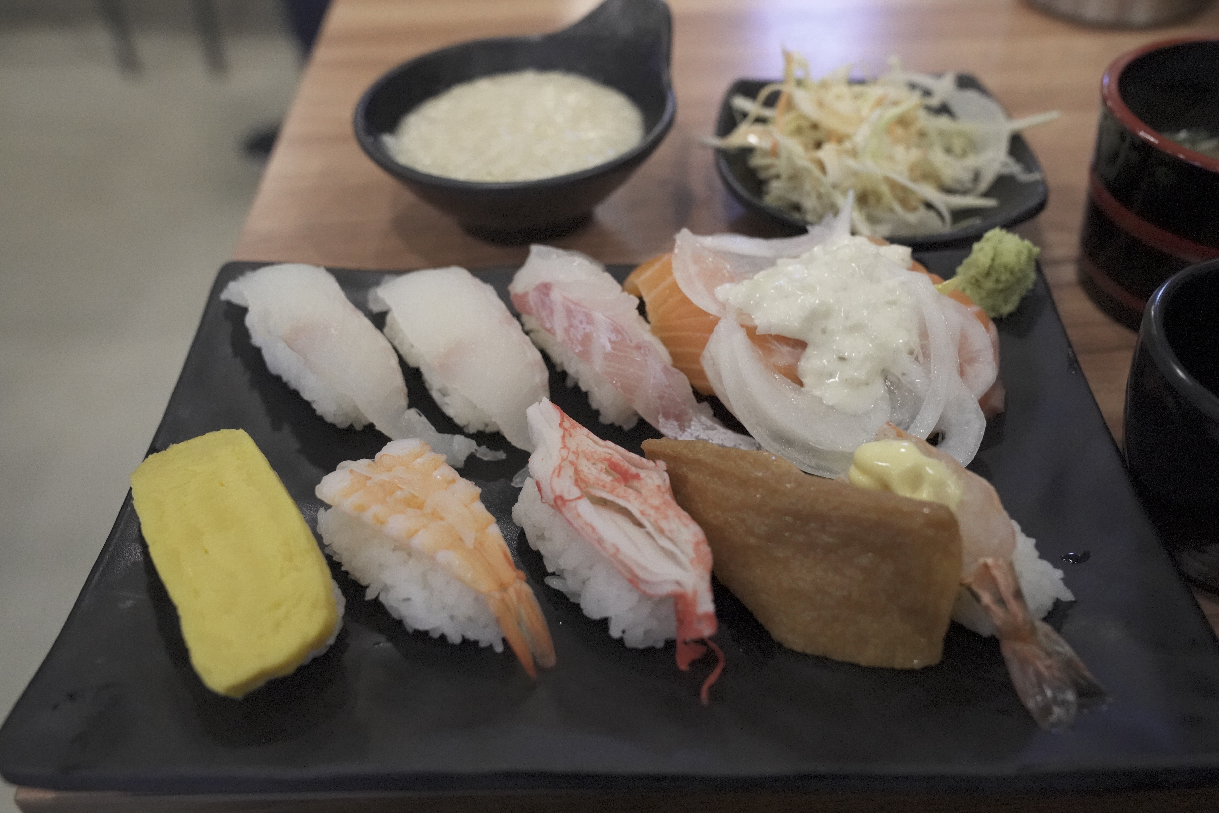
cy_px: 406
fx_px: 1083
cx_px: 610
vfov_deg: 41.1
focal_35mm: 32
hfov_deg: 58.7
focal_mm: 32
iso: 12800
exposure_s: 1/640
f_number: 4.5
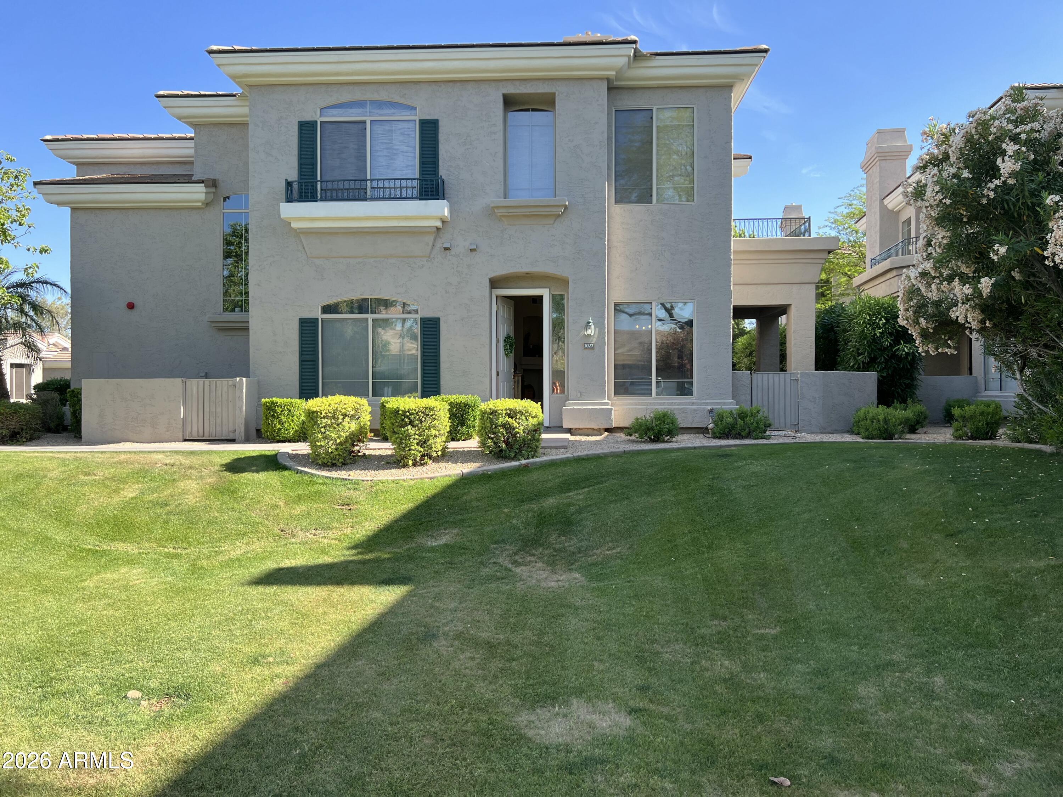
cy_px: 398
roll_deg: +0.5
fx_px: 798
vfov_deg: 53.1
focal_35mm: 26
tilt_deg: +0.9
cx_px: 532
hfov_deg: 67.3
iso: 50
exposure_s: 1/982
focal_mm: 5.7
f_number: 1.5
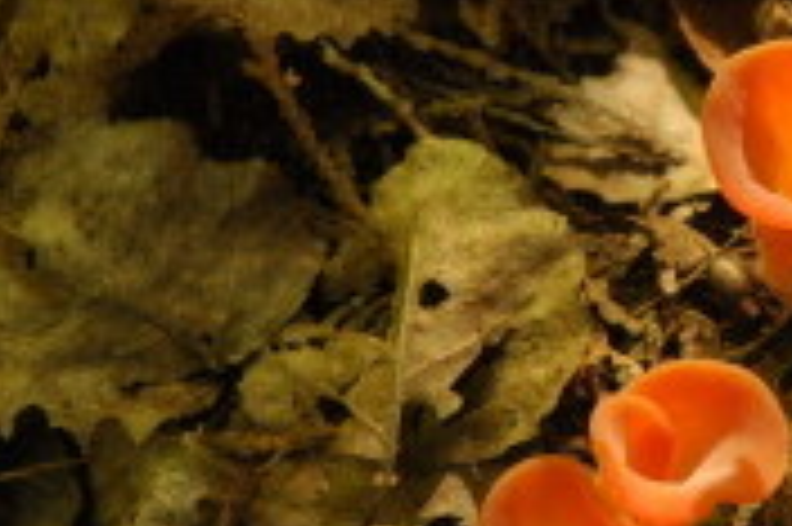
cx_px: 819
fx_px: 5253
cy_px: 198
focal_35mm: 239
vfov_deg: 5.7
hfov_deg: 8.6
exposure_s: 1/20
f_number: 8
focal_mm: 70
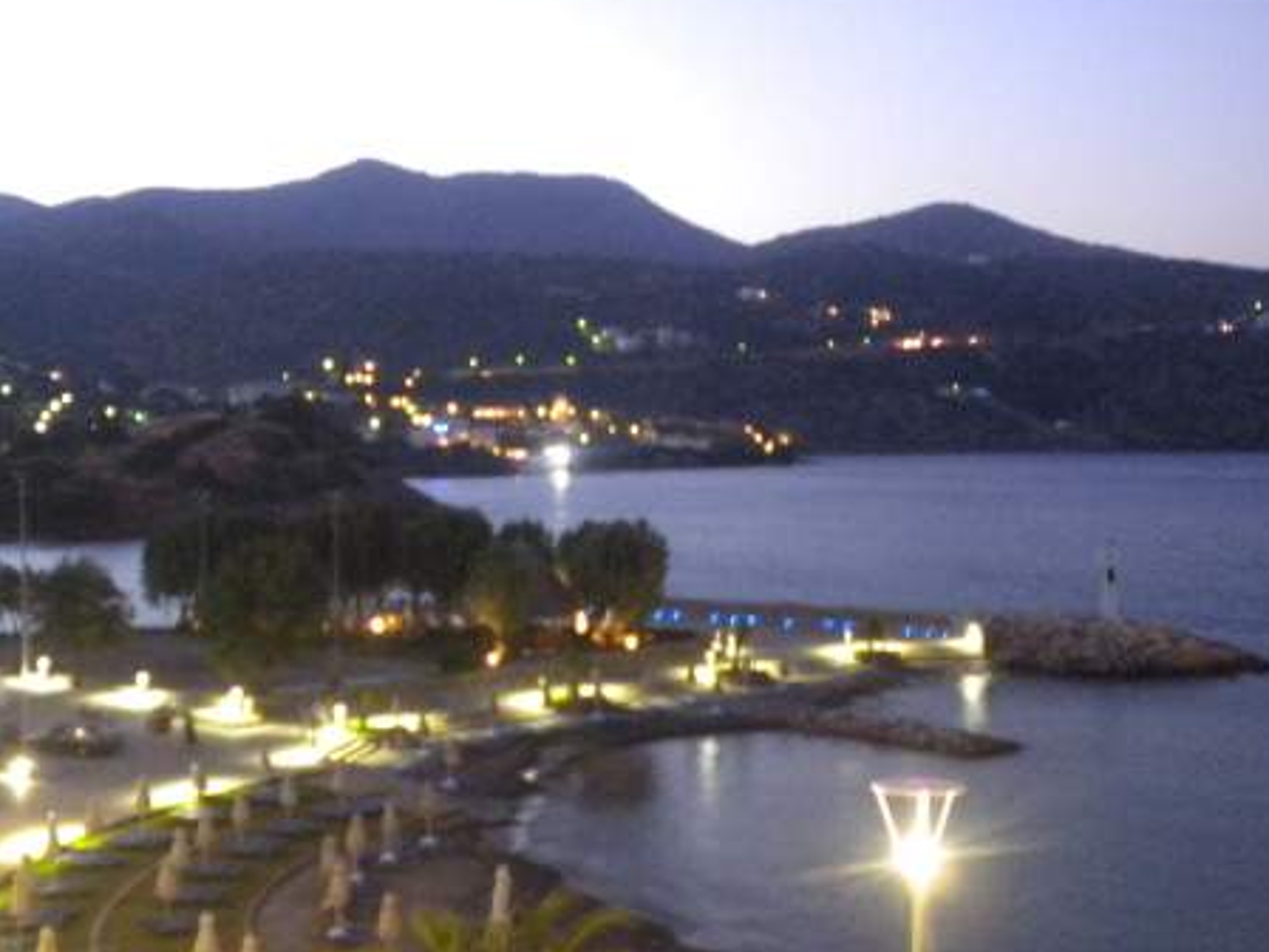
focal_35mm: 50
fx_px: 1833
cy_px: 502
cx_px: 629
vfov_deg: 29.1
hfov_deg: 38.2
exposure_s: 1/1.25
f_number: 3.1
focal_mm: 6.3
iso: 800
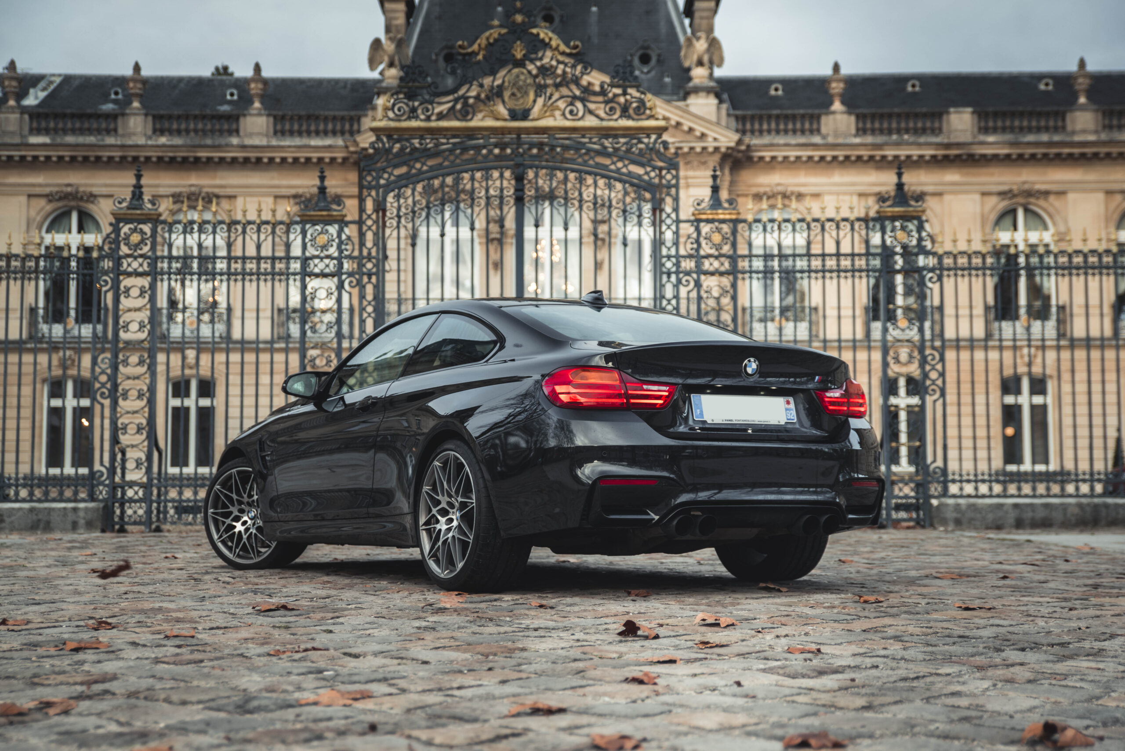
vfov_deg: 24.6
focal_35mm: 55
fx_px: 1719
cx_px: 562
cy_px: 376
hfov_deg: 36.2
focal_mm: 55
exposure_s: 1/100
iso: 250
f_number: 2.8
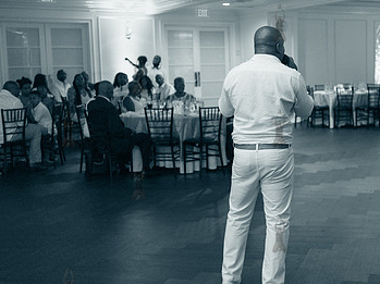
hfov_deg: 33.8
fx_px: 614
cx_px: 279
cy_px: 128
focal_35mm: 56
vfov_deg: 26.0
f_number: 2
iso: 4000
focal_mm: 35
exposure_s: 1/125
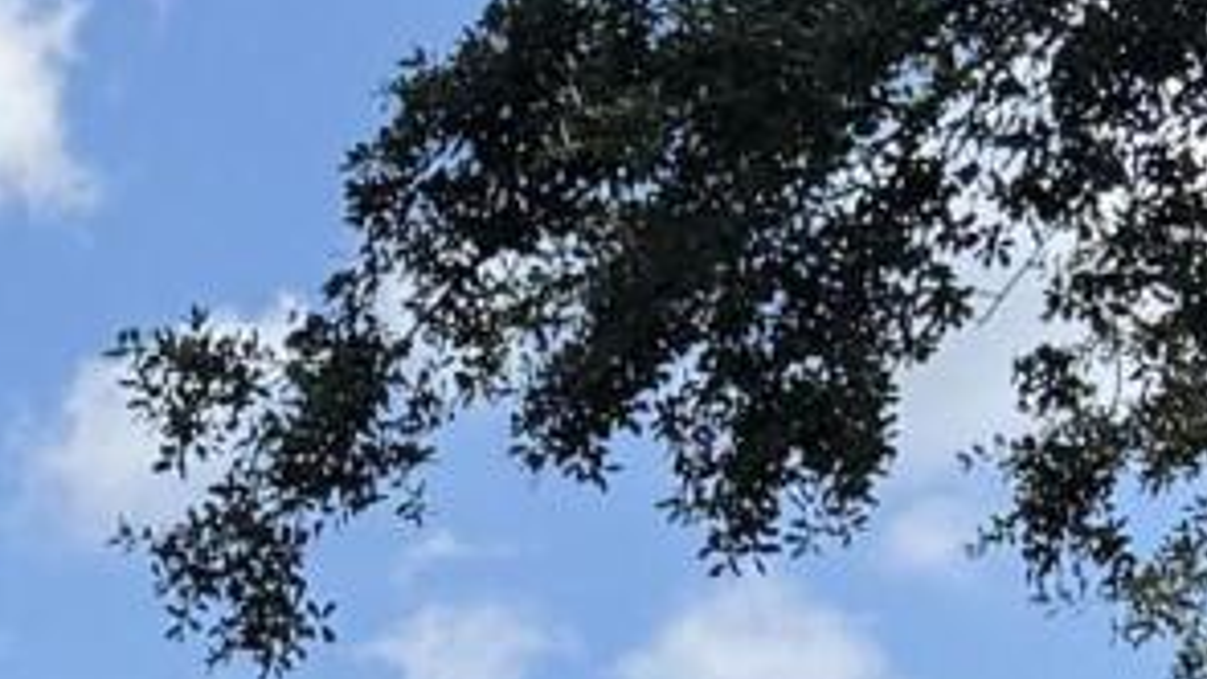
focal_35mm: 177
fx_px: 5665
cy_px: 1918
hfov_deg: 11.3
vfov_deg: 6.4
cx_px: -994
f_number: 1.78
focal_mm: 6.76
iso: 100
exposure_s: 1/3584
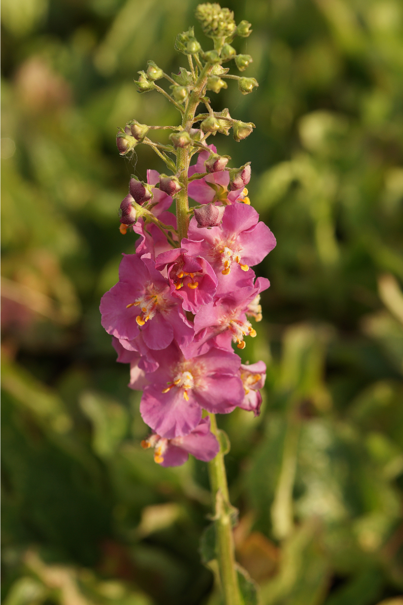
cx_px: 202
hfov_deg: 9.1
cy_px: 302
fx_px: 2519
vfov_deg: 13.7
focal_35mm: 150
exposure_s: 1/160
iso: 125
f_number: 6.3
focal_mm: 100
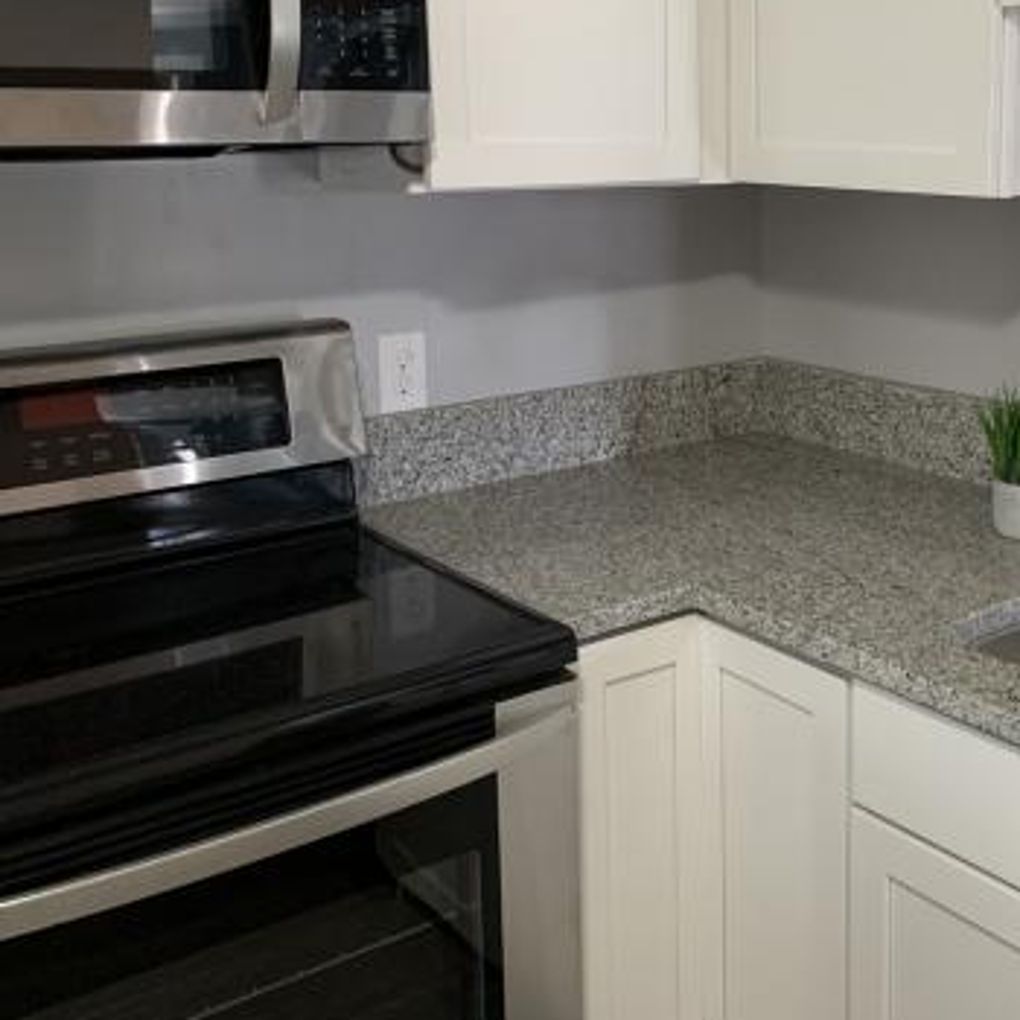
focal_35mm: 42
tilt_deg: -9.5
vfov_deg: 39.6
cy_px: 341
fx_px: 1400
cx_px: 793
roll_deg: +1.5
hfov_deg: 38.7
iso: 320
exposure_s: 1/40
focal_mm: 4.25
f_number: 1.8
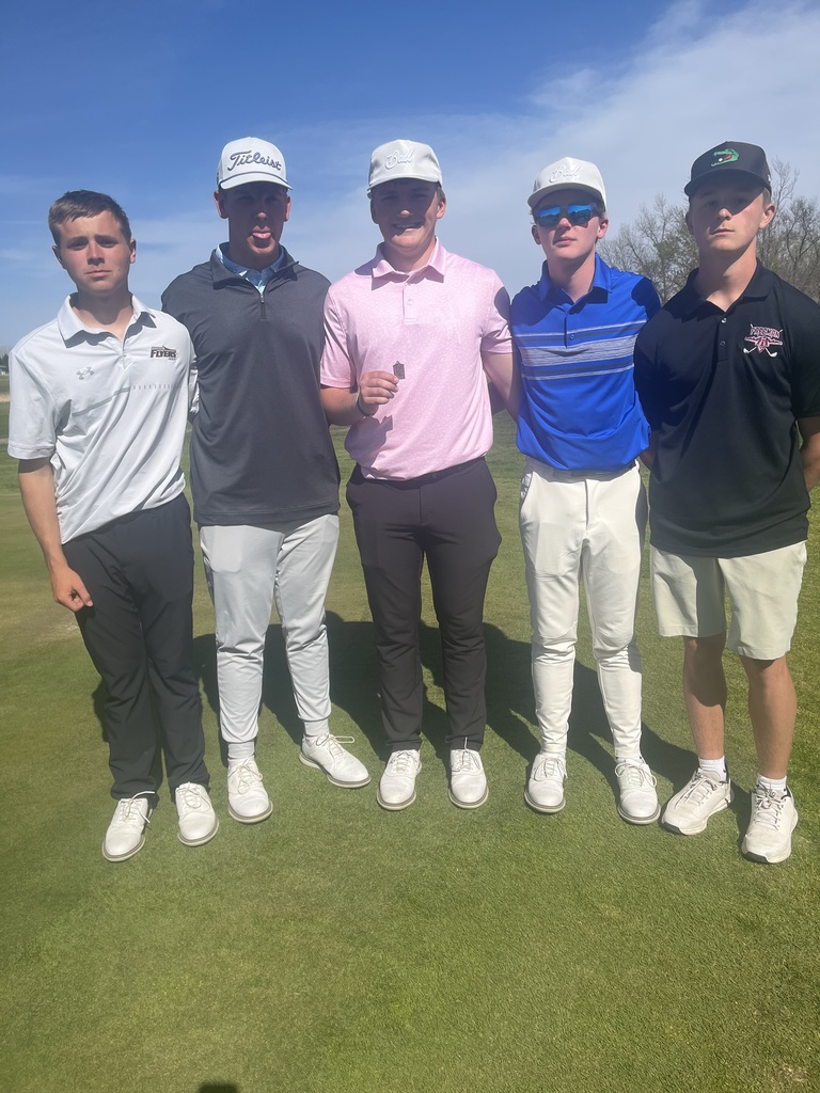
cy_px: 546
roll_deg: +3.7
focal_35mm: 26
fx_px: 821
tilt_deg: -13.5
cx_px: 410
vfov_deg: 67.3
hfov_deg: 53.1
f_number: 1.6
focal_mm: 5.1
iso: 50
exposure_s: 1/4854
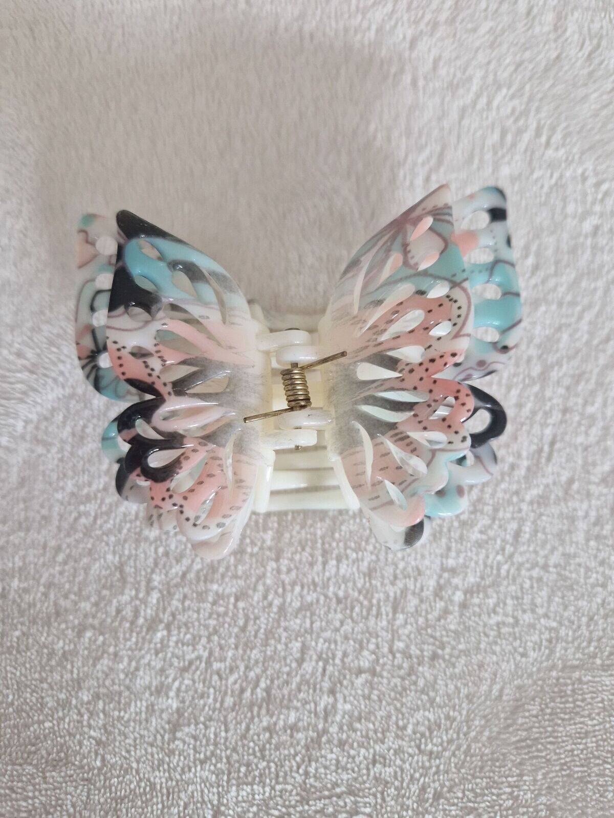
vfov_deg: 73.9
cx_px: 307
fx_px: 544
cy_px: 409
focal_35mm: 23
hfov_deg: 58.9
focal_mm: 5.4
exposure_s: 1/100
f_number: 1.8
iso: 50
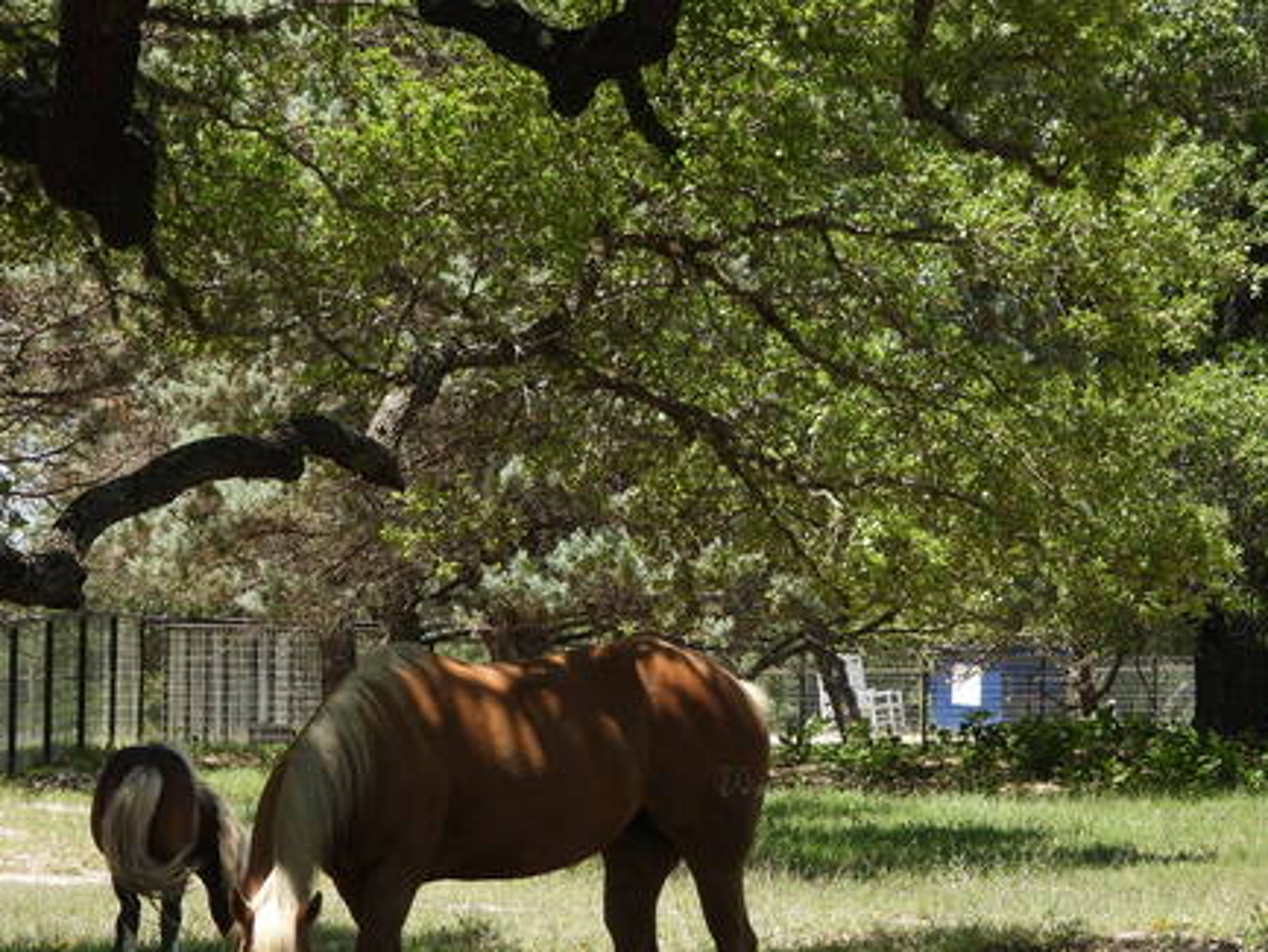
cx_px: 870
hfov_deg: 7.9
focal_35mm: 251
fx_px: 9197
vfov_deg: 5.9
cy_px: 586
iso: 100
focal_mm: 30.5
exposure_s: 1/400
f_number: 4
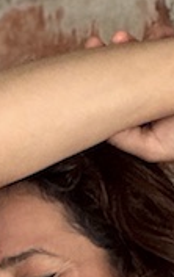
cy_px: 761
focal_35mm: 459
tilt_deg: -1.9
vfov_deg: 4.4
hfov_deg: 2.9
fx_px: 3474
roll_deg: -3.1
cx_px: 93
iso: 100
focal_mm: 9
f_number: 2.8
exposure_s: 1/99
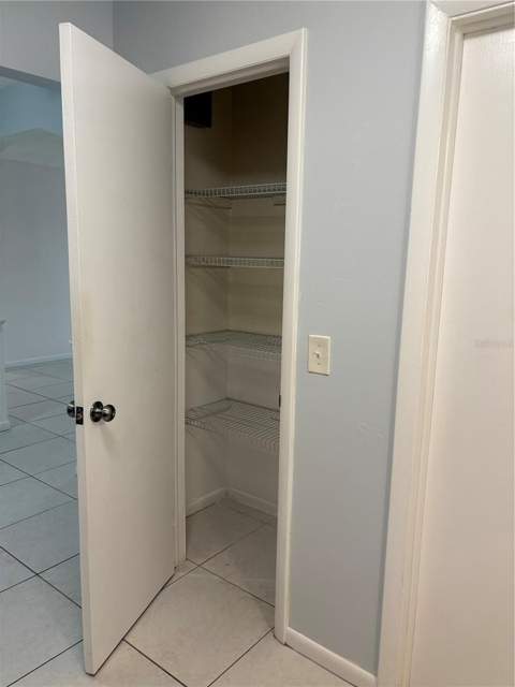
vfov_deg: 67.3
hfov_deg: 53.1
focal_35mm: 26
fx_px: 516
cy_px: 344
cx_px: 258
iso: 100
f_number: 1.6
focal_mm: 5.96
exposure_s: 1/60
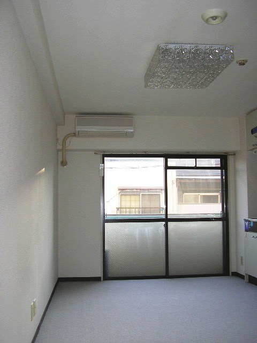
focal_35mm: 38
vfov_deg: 49.0
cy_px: 172
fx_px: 376
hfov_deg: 37.7
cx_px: 128
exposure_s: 1/49.8
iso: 68
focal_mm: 5.8
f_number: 2.9
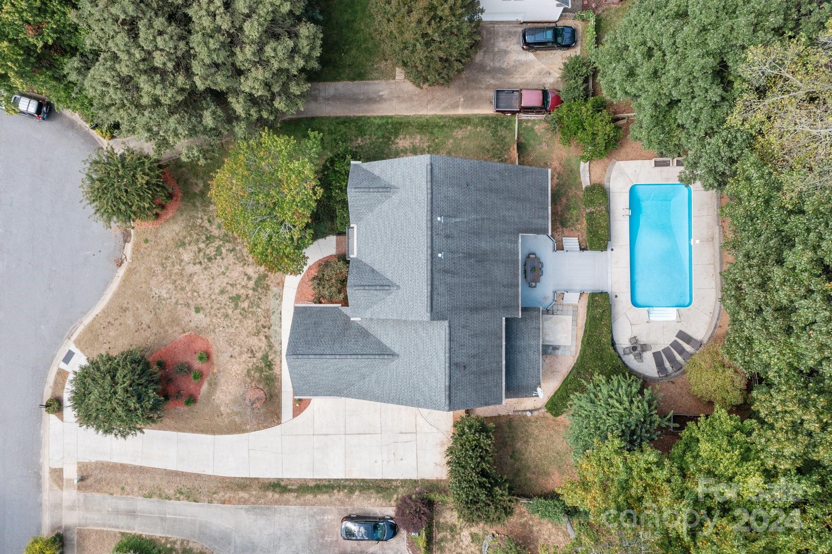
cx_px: 416
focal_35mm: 28
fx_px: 647
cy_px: 277
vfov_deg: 46.4
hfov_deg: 65.5
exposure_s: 1/200
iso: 100
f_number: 5
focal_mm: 10.26
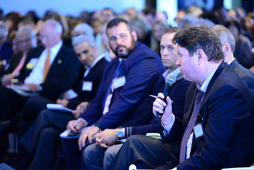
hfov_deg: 15.2
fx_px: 953
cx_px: 127
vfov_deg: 10.2
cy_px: 85
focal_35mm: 135
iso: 4000
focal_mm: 135
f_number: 2.8
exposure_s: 1/125
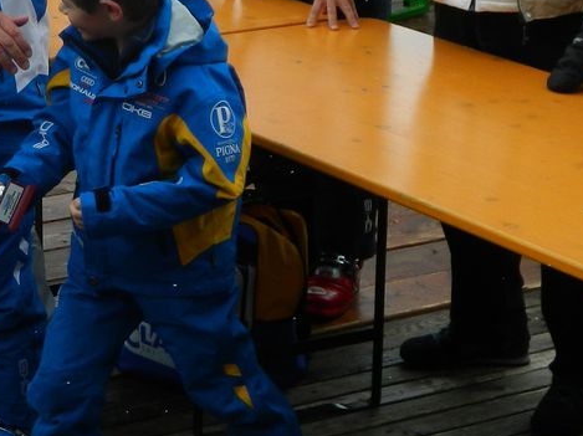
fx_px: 2356
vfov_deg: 10.4
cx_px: 24
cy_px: -83
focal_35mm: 140
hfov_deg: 13.9
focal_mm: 7.3
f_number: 3.5
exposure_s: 1/800
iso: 80
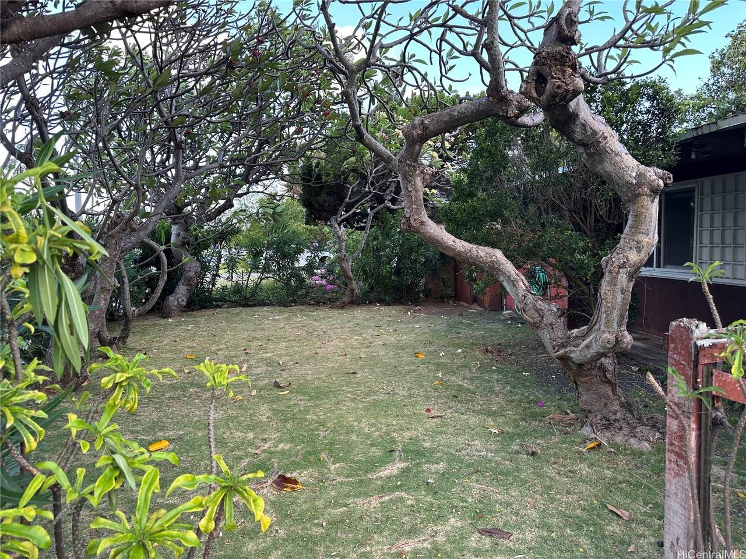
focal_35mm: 24
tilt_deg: -1.1
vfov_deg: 56.8
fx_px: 517
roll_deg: -2.5
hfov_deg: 71.6
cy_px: 280
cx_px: 373
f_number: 1.78
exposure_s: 1/163
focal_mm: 6.86
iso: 100
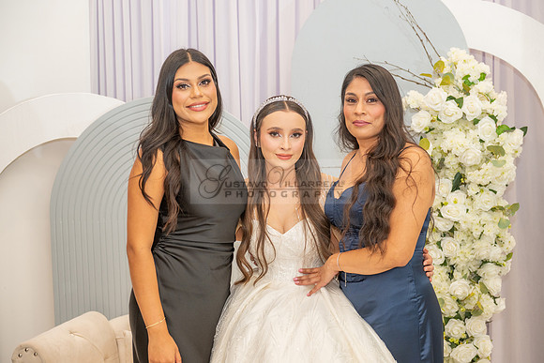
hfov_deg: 35.6
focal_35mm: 56
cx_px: 272
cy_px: 182
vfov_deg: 24.2
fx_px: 846
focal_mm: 56
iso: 640
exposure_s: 1/160
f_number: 3.5
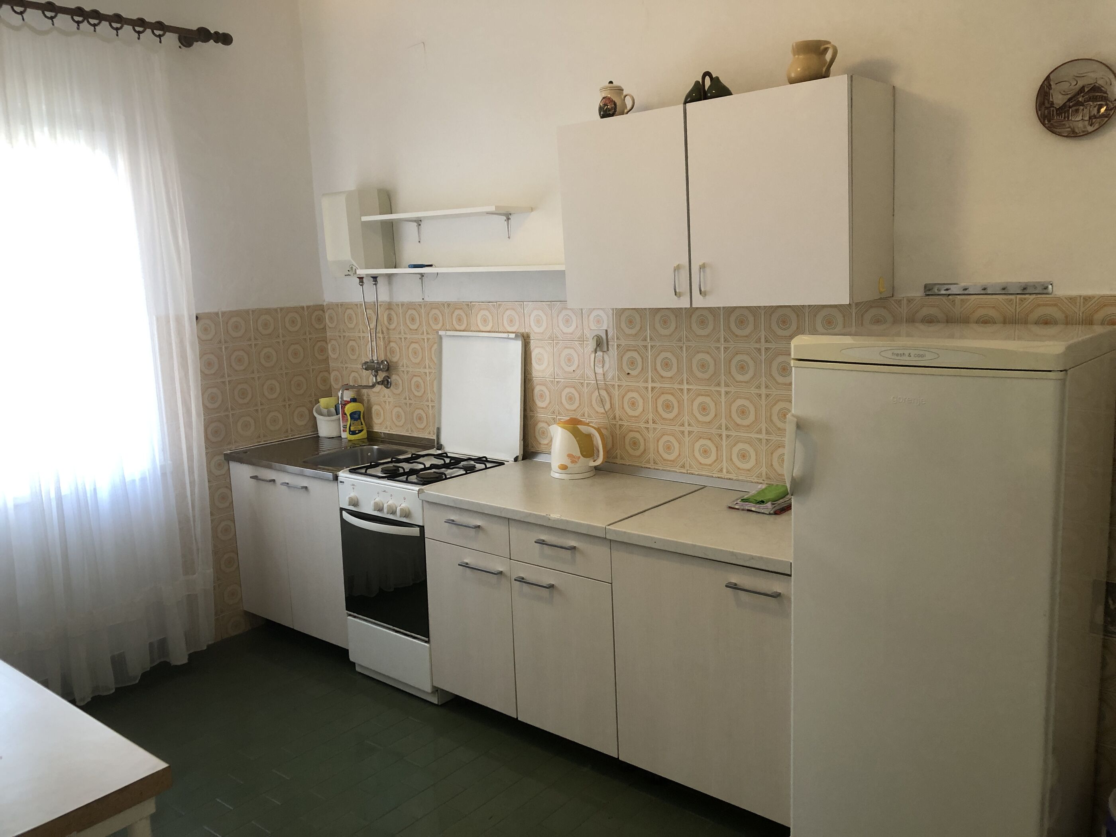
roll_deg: +1.0
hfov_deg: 63.4
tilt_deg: -6.8
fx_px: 903
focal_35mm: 28
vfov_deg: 49.7
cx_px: 558
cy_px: 418
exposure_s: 1/25
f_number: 1.8
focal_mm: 3.99
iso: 40
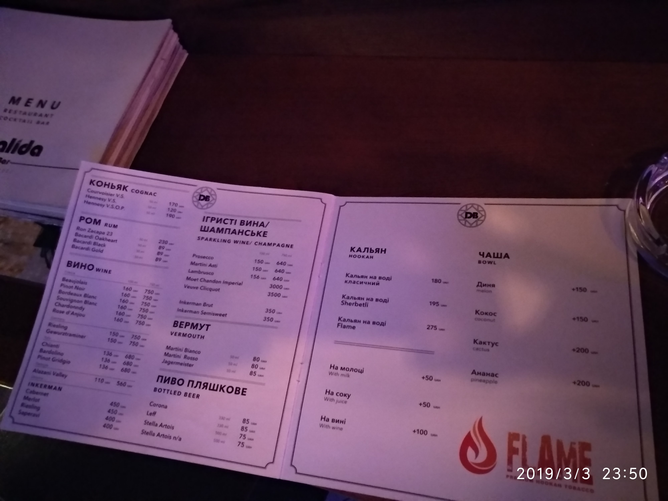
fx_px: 425
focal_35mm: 22
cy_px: 250
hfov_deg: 76.4
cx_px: 334
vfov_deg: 61.1
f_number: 2.2
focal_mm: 3.81
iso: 6400
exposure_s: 1/17
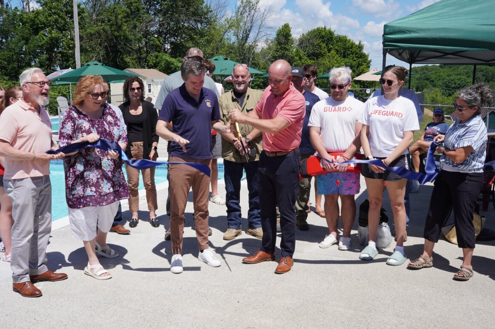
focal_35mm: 37
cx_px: 242
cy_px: 162
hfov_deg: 51.5
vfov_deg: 35.6
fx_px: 513
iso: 100
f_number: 11
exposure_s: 1/200
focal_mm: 24.2
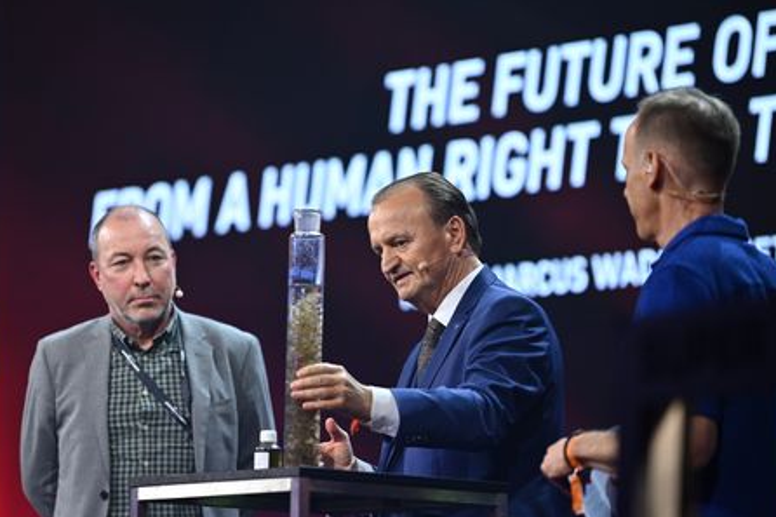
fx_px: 4331
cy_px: 290
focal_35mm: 201
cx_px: 348
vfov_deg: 6.8
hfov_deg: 10.2
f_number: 3.2
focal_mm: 175
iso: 1250
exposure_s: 1/250
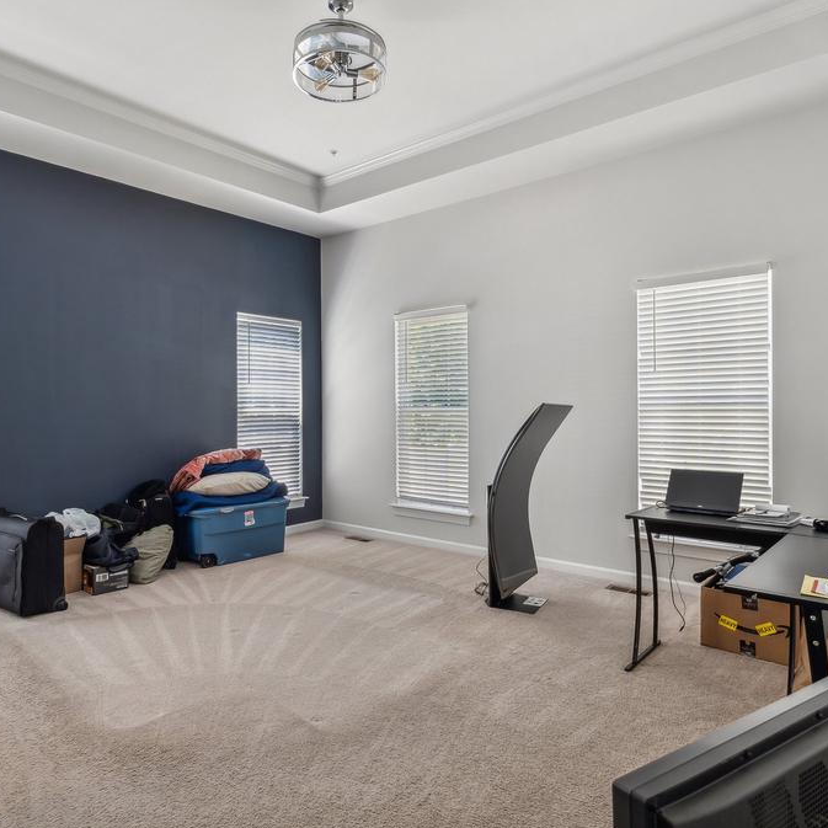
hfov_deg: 69.3
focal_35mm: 22
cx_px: 362
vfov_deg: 69.6
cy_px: 416
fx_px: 595
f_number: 7.1
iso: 200
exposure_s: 1/13
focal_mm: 11.5
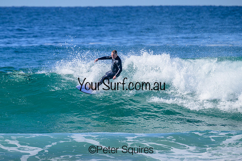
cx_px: 107
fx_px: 5497
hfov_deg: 2.5
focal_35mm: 818
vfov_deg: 1.7
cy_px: 86
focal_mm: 600
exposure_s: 1/800
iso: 360
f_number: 11
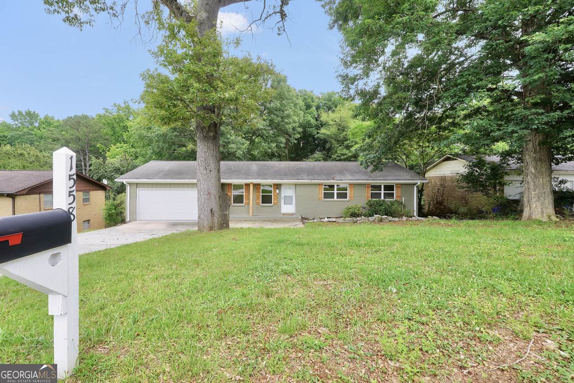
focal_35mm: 15
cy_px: 192
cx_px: 287
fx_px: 239
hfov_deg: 100.4
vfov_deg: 77.3
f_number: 6.3
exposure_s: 1/100
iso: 100
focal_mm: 10
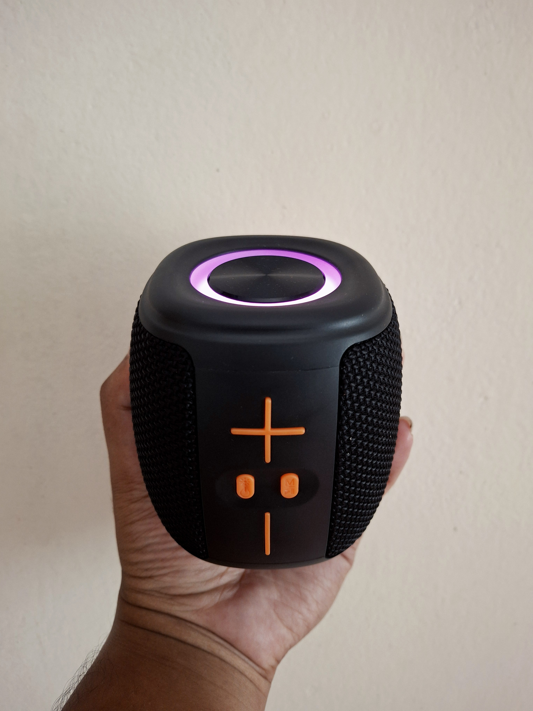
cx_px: 266
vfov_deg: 69.4
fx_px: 513
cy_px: 356
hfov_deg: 54.9
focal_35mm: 25
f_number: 1.8
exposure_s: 1/33
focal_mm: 4.69
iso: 320
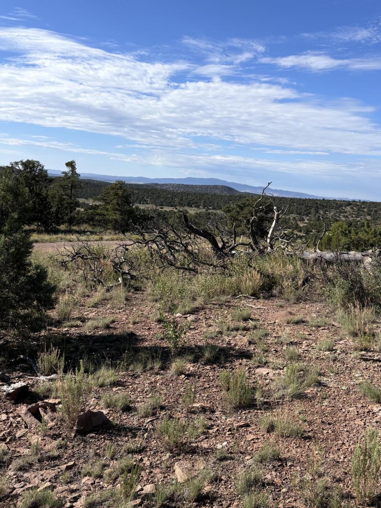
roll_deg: -7.5
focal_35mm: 36
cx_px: 248
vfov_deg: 51.1
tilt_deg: -2.5
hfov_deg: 39.3
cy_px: 207
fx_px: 528
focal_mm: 5.96
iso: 50
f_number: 1.6
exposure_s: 1/3413
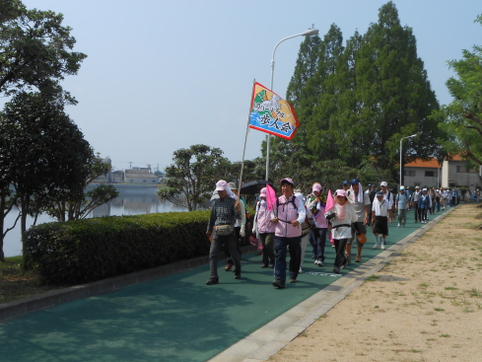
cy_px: 181
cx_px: 241
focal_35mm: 45
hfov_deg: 42.1
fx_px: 627
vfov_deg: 32.2
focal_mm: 7.8
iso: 80
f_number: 4.5
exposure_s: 1/800
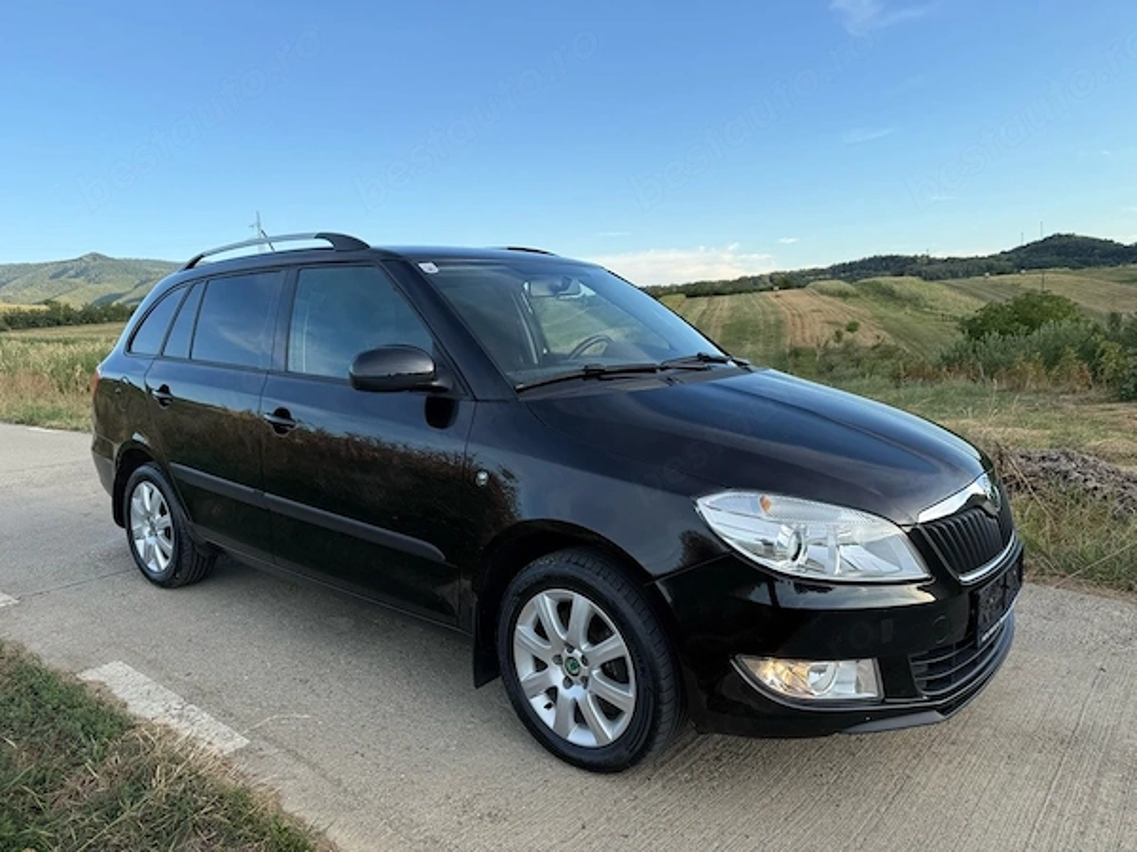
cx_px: 568
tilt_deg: -6.4
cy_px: 426
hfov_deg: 71.6
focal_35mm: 24
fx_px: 788
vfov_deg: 56.8
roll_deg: +2.8
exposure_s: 1/1156
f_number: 1.78
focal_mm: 6.76
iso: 80
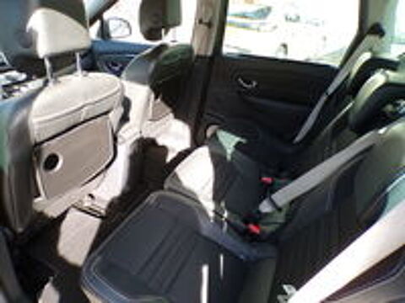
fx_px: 281
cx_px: 202
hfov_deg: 71.6
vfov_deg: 56.8
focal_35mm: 24
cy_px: 152
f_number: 3
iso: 100
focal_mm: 4.3
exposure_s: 1/58
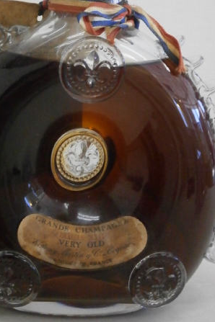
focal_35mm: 70
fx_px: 627
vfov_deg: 28.7
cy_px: 109
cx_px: 79
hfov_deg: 19.4
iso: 800
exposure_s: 1/200
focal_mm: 8.3
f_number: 3.4
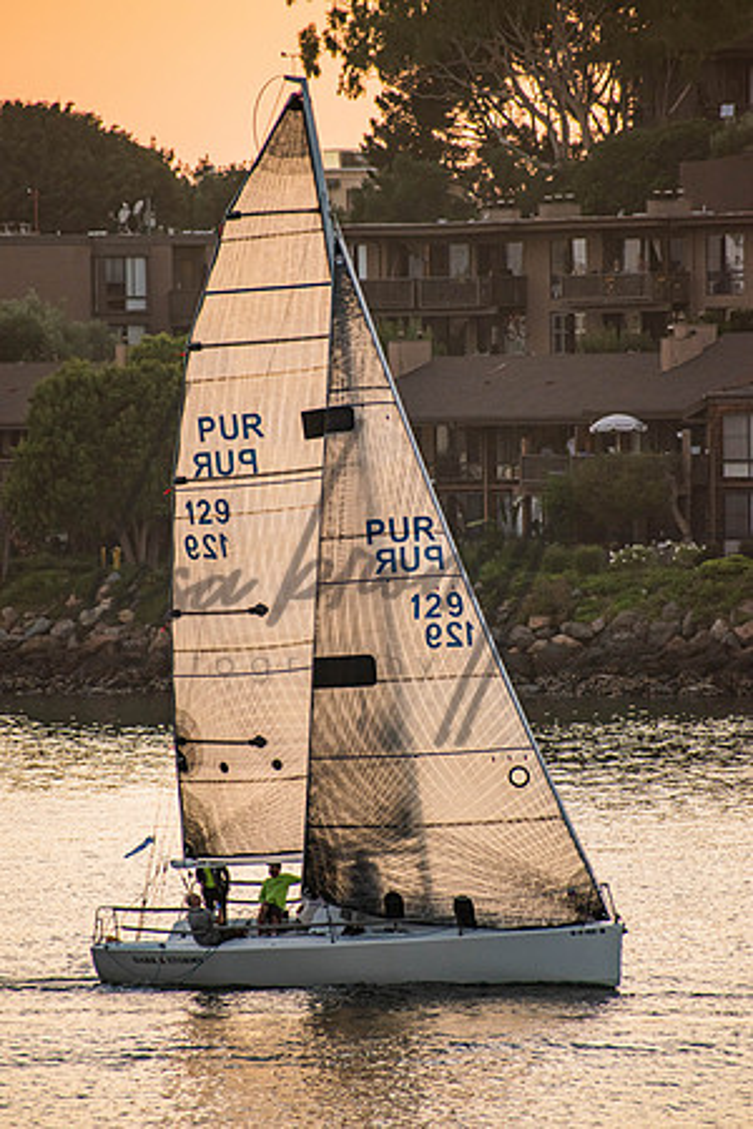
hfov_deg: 3.1
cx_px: 376
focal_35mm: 450
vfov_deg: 4.6
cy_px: 564
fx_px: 14118
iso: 800
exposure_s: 1/320
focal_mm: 300
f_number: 6.3
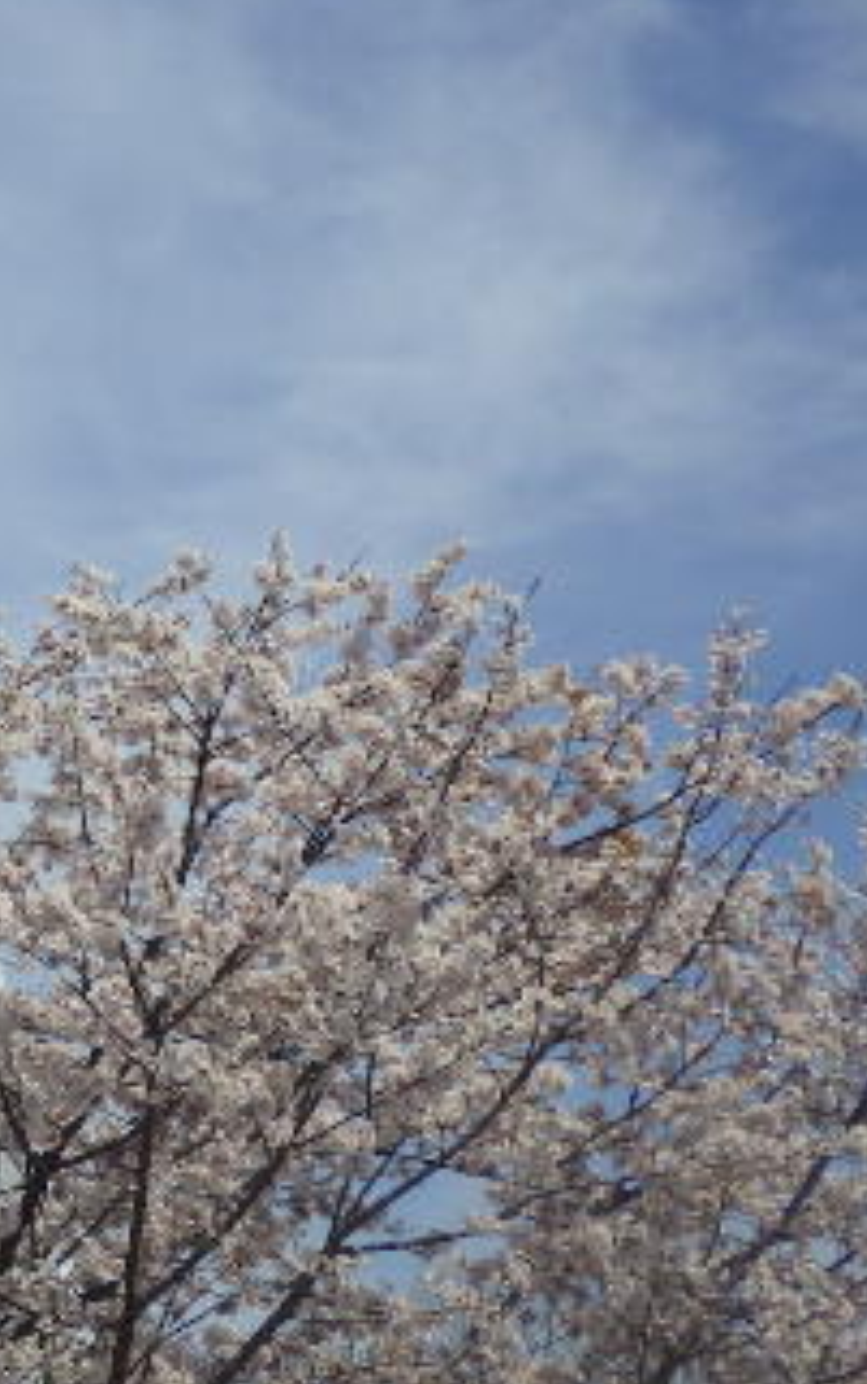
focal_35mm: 76
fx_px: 2869
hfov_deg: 16.0
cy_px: 664
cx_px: -362
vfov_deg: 27.1
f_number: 10.1
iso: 125
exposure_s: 1/250
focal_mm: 6.4
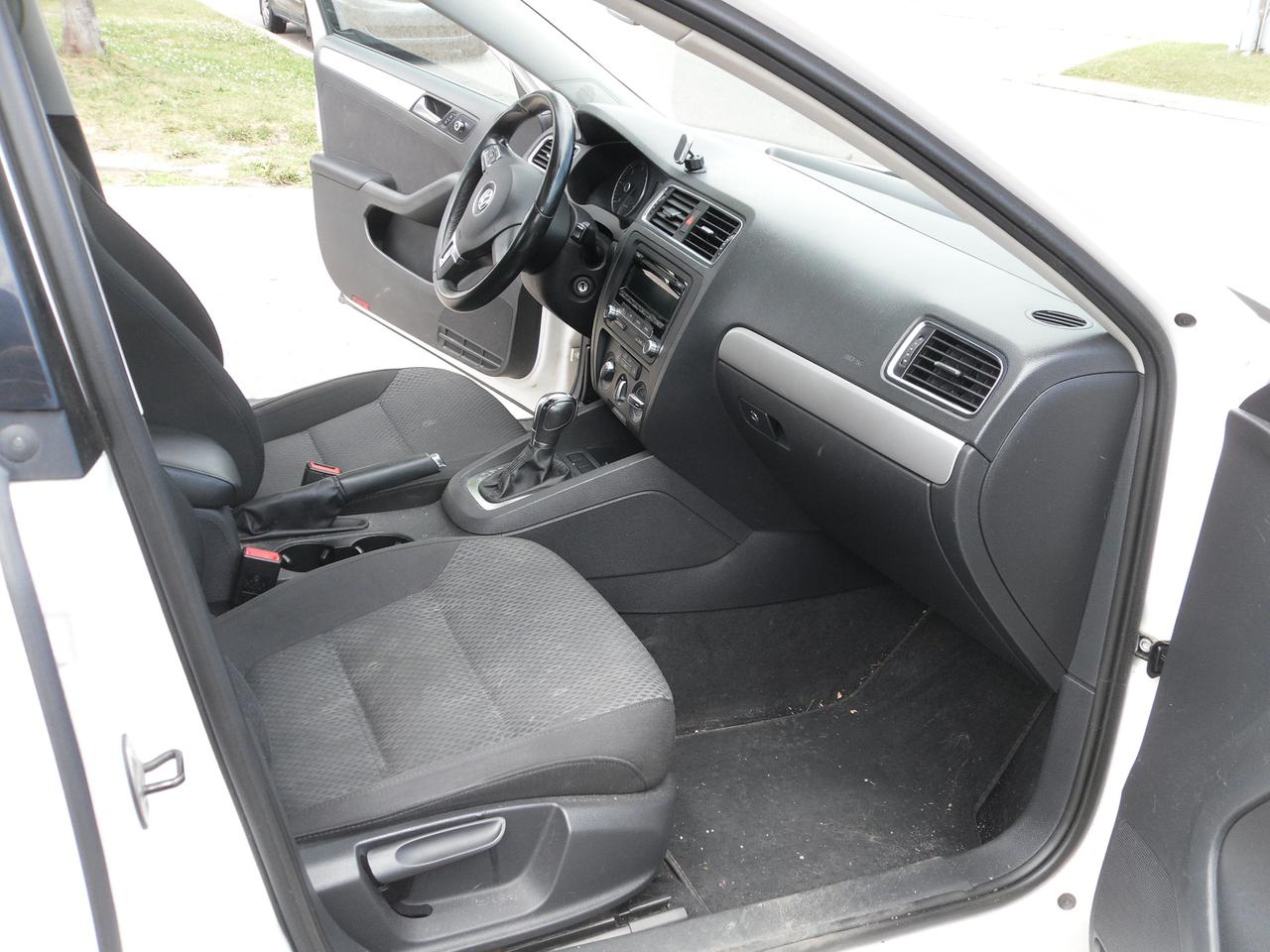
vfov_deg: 40.7
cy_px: 476
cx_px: 635
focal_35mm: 35
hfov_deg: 52.6
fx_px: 1284
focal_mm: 6.3
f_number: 3.5
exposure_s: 1/82
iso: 100
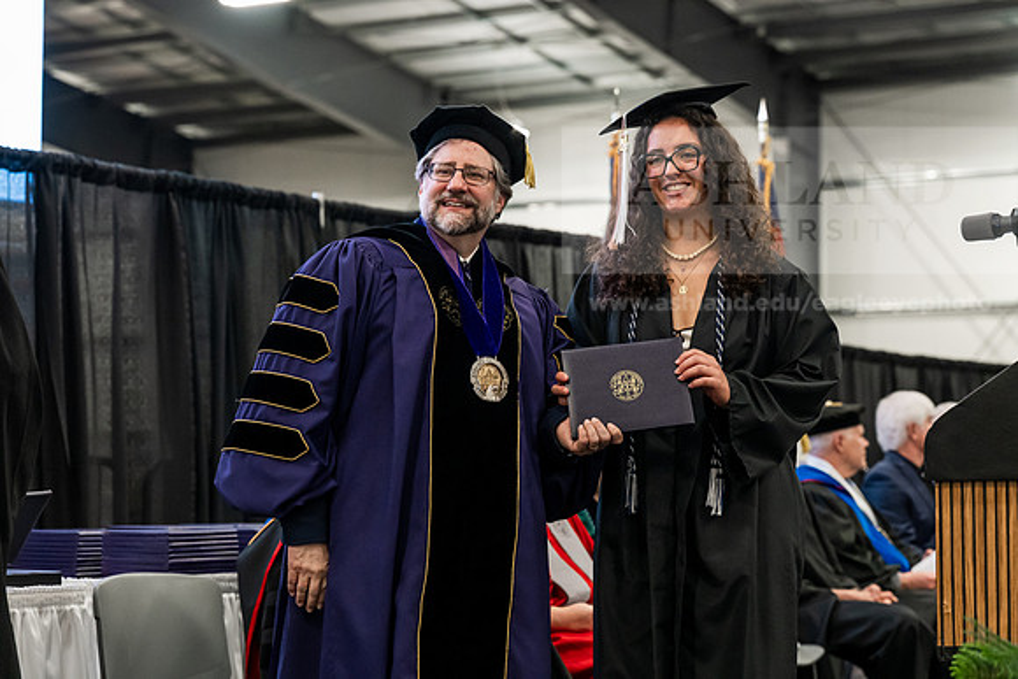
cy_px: 340
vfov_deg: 16.1
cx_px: 509
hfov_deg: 23.9
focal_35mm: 85
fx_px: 2404
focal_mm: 85
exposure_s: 1/200
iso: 4000
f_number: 4.5
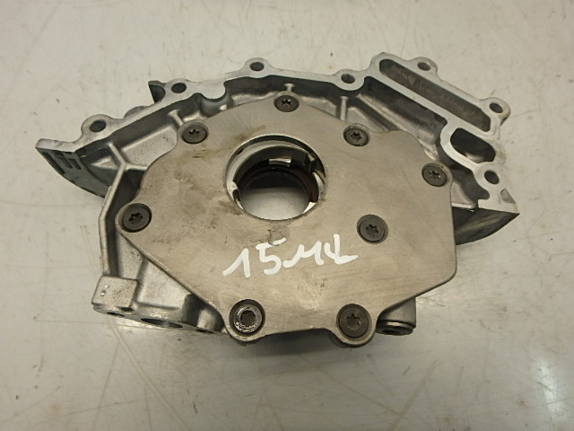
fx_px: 348
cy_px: 216
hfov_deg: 79.0
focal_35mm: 21
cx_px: 287
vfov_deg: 63.4
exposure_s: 1/60
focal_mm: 3.7
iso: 200
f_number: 3.5
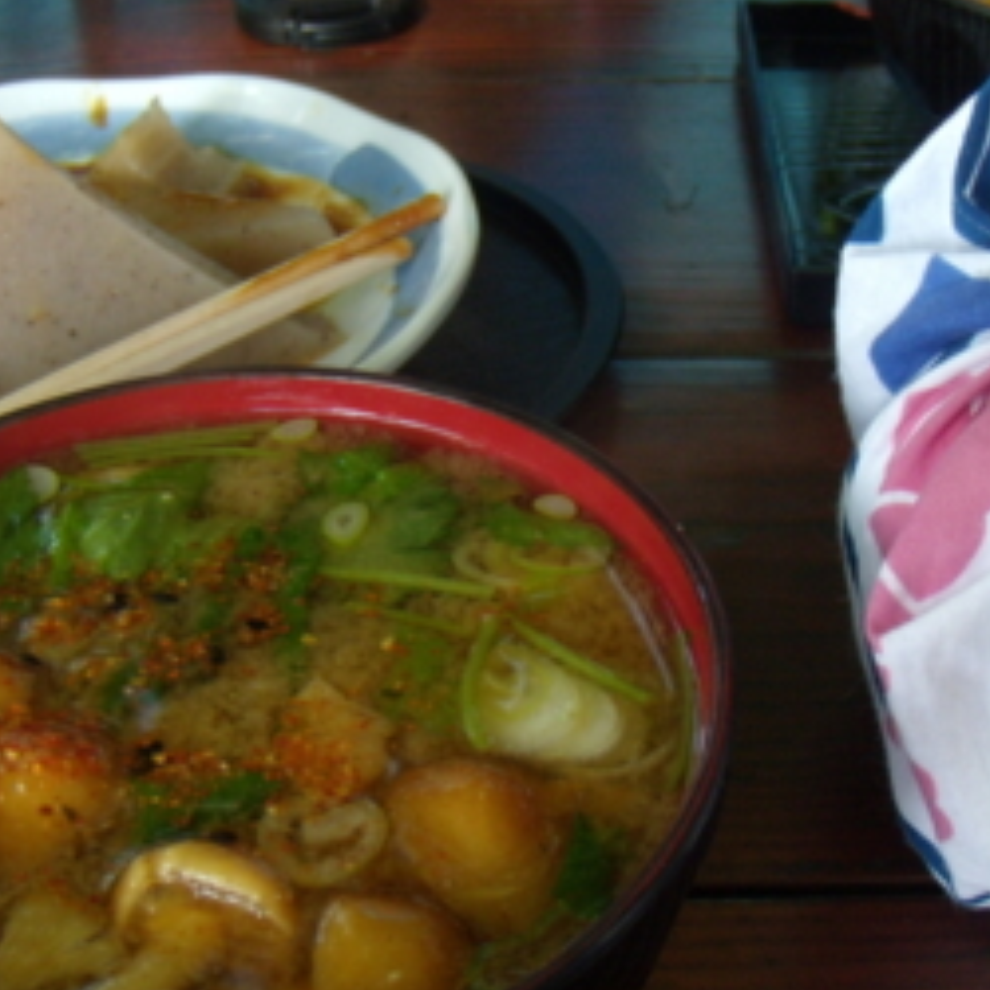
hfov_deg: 33.2
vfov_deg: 33.4
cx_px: 638
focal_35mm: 51
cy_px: 531
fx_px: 1650
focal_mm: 6.4
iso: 250
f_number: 3.6
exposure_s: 1/60
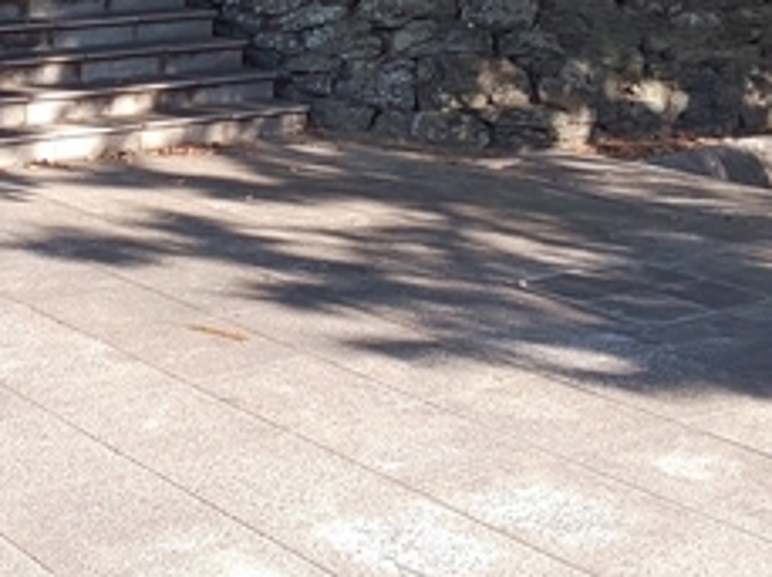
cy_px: -30
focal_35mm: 70
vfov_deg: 20.2
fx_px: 1559
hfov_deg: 27.0
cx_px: 105
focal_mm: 3.45
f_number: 1.94
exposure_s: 1/186
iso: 28
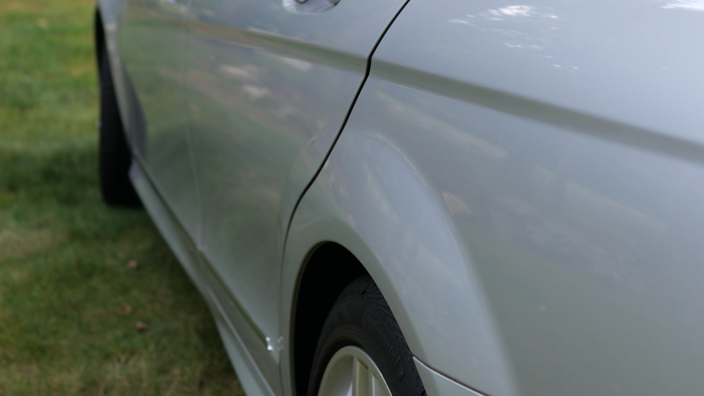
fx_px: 1251
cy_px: 142
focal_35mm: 67
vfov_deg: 18.0
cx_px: 329
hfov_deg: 31.4
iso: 200
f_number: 2.5
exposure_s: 1/320
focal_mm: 25
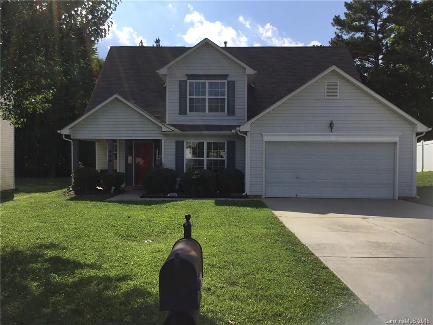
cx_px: 216
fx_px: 388
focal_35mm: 31
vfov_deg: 45.4
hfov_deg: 58.4
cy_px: 162
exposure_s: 1/1631
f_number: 2.4
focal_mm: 3.3
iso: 25
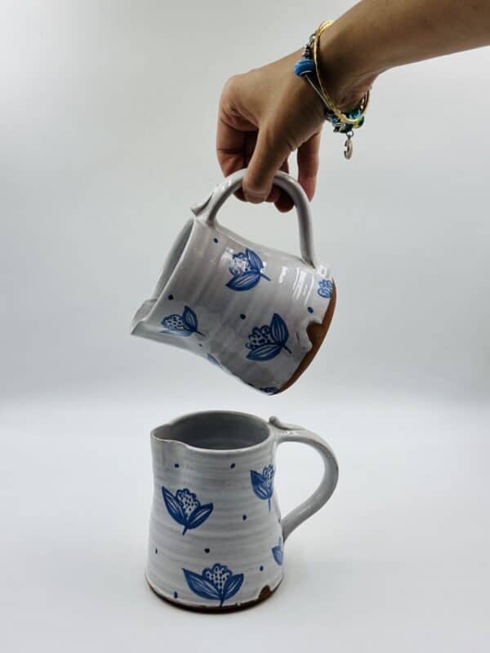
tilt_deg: -15.1
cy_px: 326
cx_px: 245
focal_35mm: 48
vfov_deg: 39.7
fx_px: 906
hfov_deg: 30.3
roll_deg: -1.3
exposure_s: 1/672
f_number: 1.78
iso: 64
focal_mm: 6.86
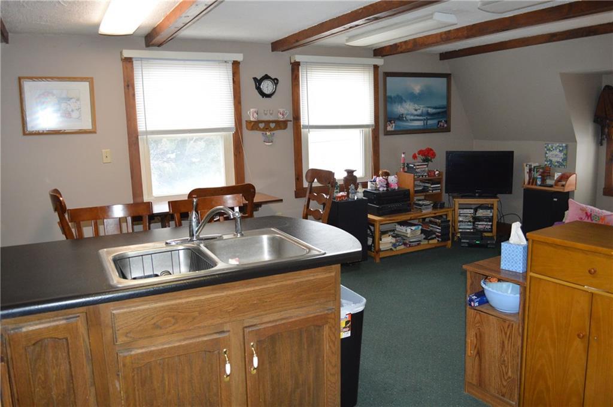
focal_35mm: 27
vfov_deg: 47.8
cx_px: 306
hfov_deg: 67.4
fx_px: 459
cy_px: 204
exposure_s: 1/160
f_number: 4
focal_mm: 18
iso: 1600
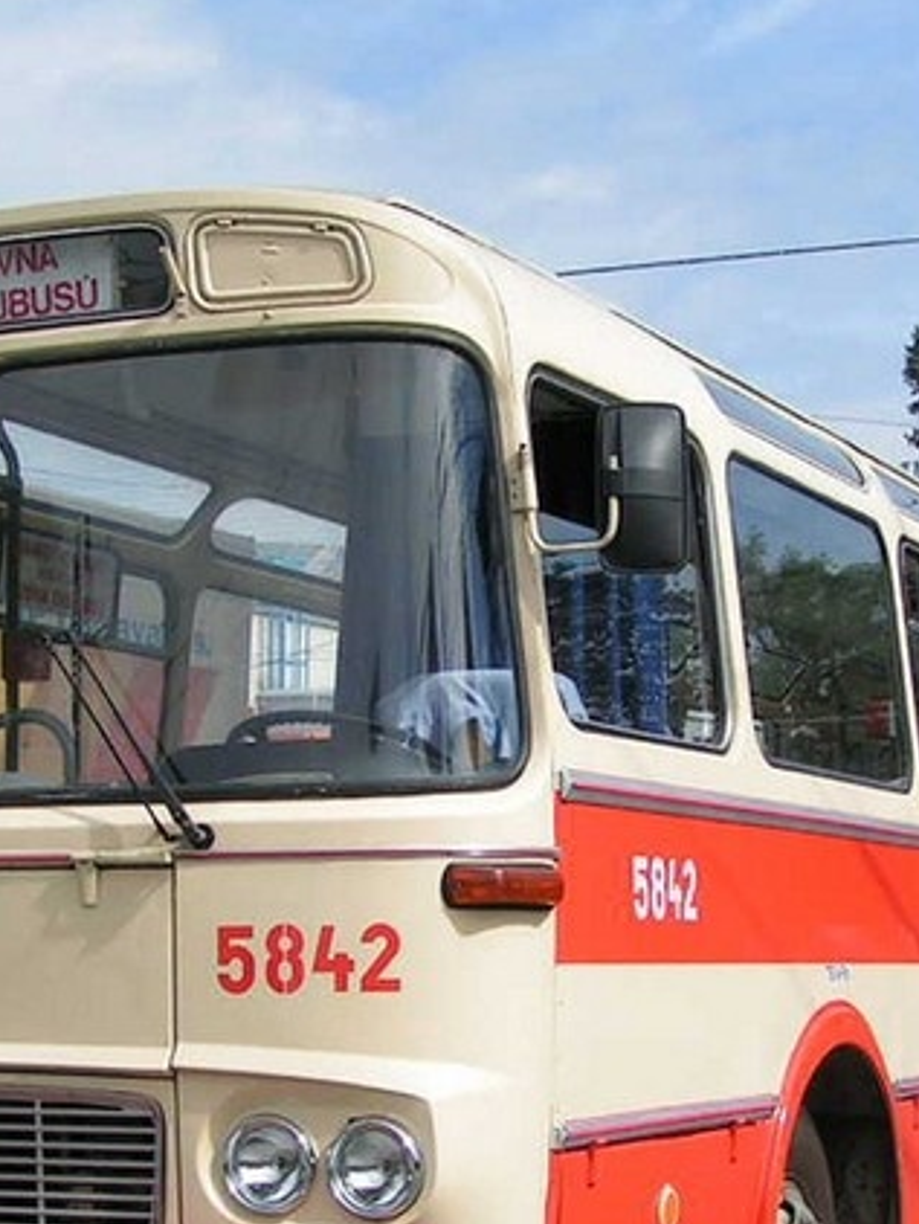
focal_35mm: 81
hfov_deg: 18.2
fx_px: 2864
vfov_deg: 24.0
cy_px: 770
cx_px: 444
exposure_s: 1/1000
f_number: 4
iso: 50
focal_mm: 5.8
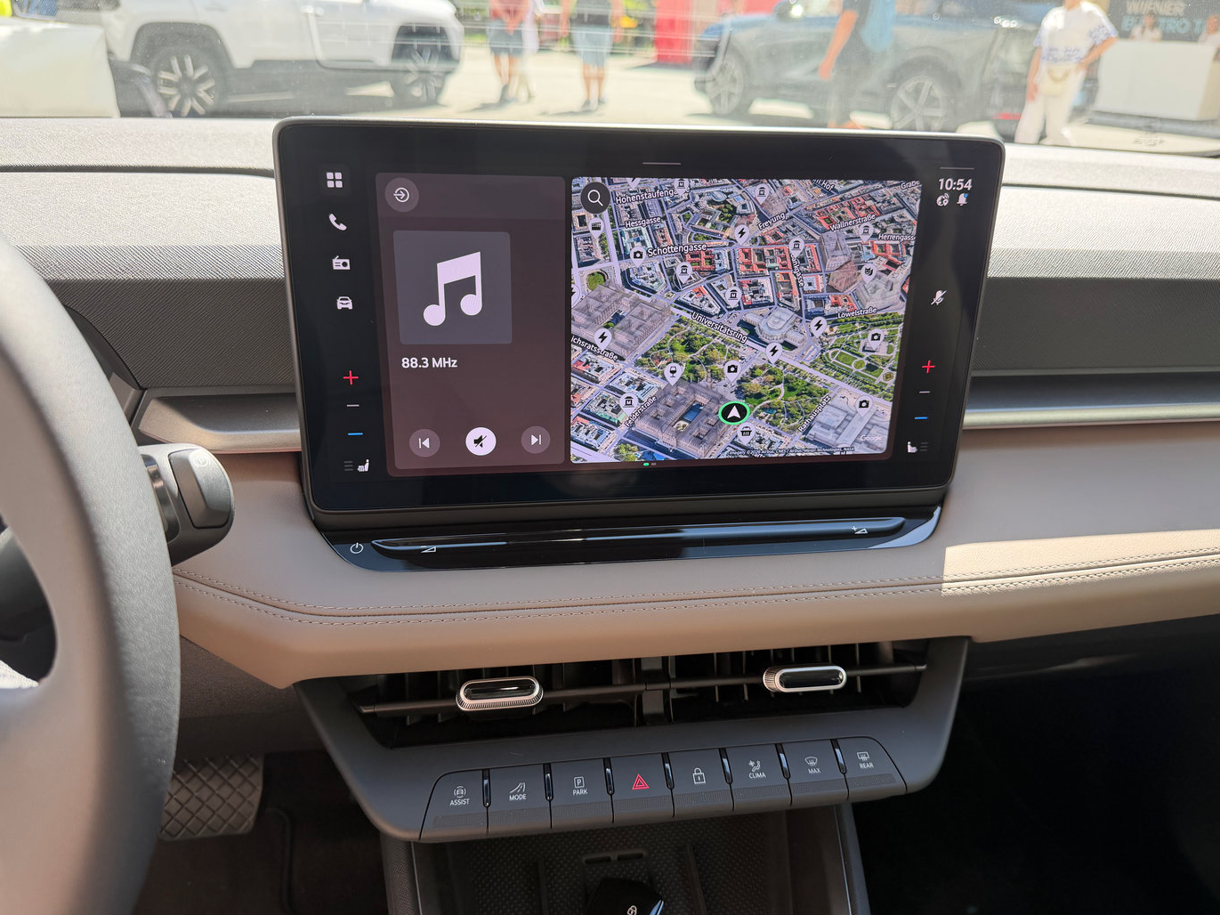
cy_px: 445
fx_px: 881
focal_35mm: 25
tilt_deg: -25.6
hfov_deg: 69.4
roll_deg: -2.4
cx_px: 616
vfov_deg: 54.9
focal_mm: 6.76
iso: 100
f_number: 1.78
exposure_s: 1/363
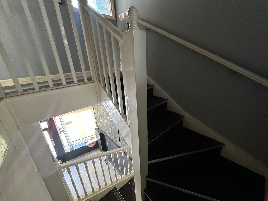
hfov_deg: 102.1
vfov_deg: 85.7
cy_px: 100
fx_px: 108
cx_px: 134
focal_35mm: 14
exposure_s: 1/60
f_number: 2.2
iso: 320
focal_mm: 2.22
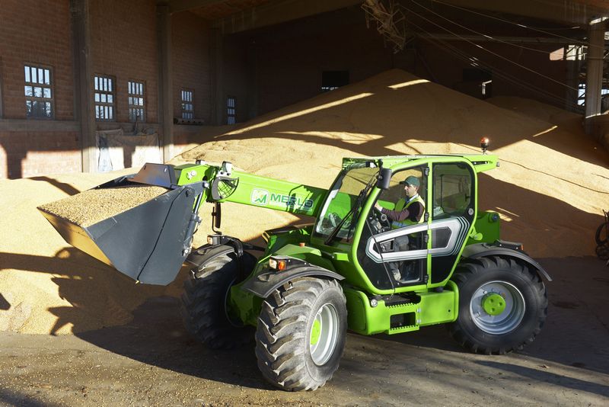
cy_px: 204
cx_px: 304
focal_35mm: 45
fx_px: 761
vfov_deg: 29.9
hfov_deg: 43.6
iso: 200
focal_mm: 45
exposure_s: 1/125
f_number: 10
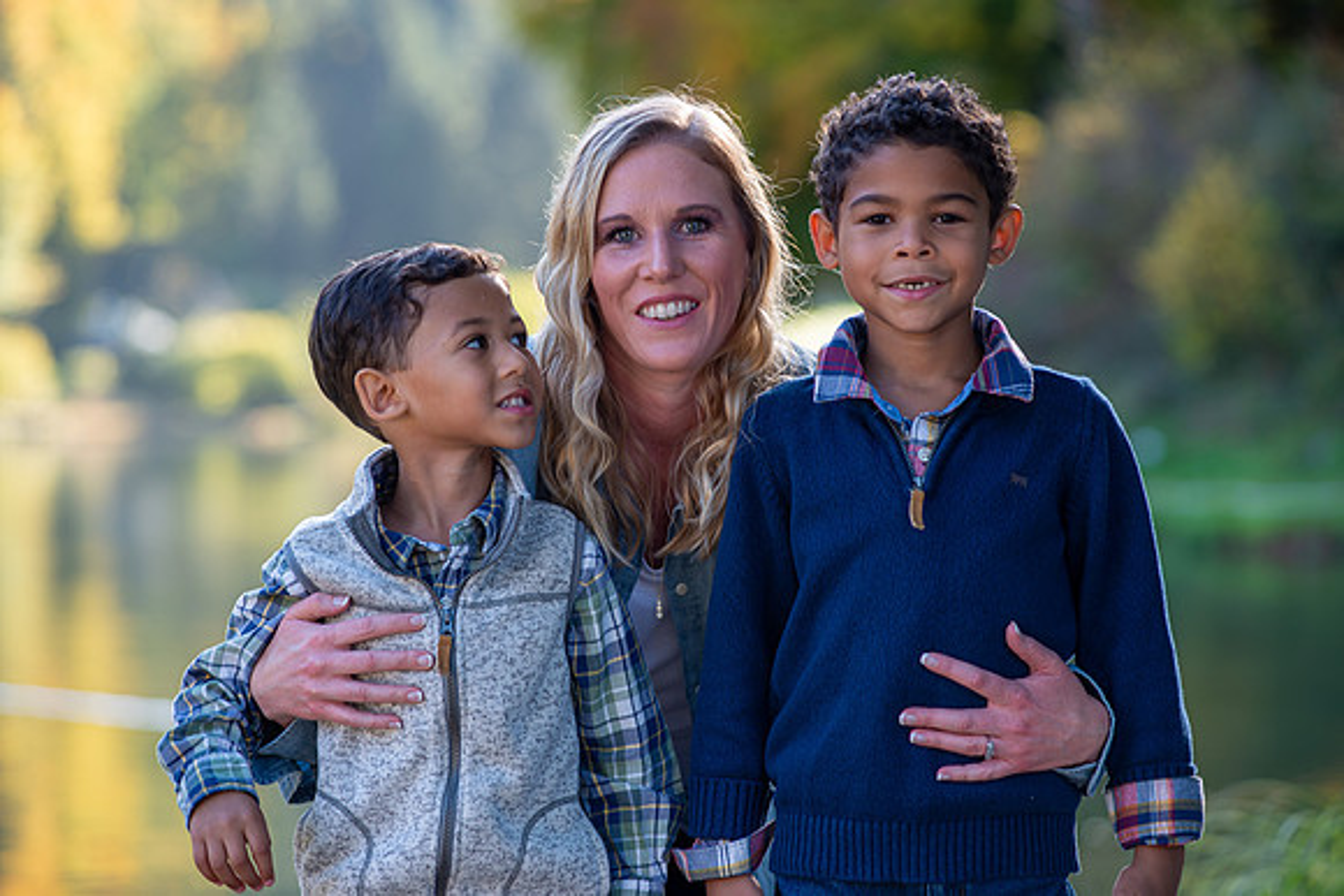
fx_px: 5041
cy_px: 448
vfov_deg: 10.2
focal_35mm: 135
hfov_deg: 15.2
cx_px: 672
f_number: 4
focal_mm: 135
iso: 100
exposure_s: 1/80
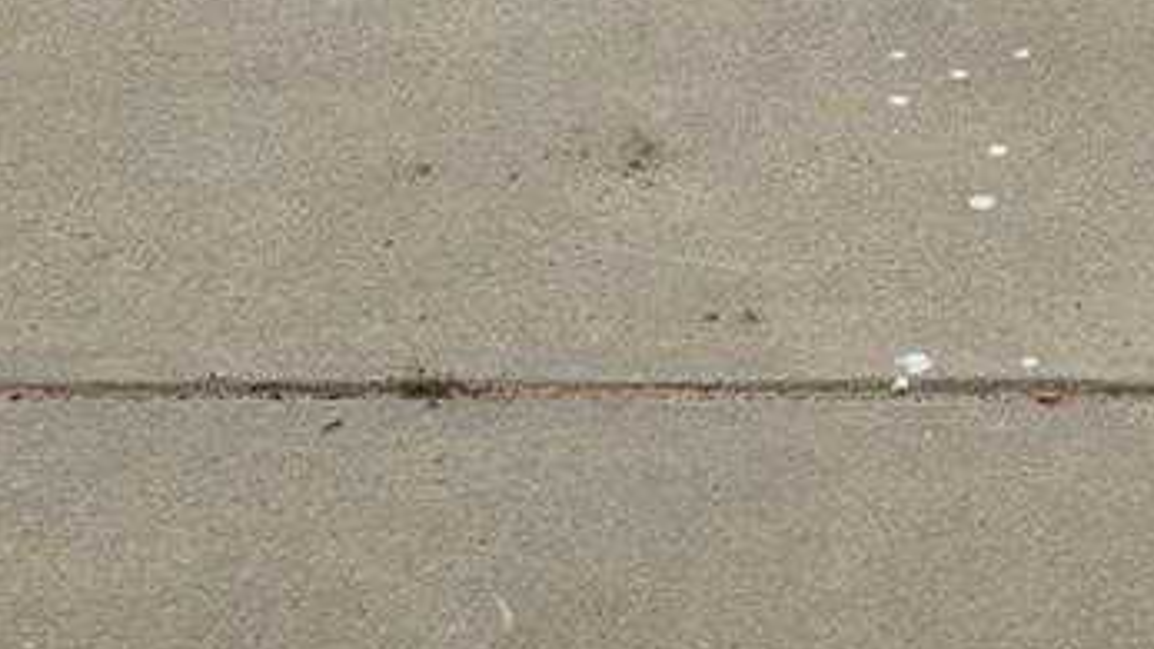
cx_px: 762
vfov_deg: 9.7
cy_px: -1105
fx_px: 3182
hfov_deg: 20.5
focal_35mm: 104
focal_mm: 6.3
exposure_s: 1/937
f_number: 1.7
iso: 10
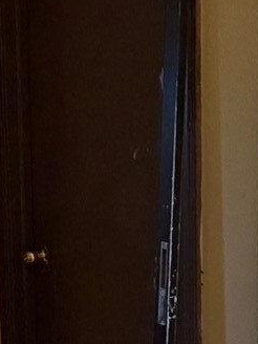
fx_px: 815
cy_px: 209
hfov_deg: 17.7
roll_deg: -0.5
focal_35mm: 82
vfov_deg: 23.8
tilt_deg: -8.3
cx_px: 230
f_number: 2.2
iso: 320
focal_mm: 2.22
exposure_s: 1/109
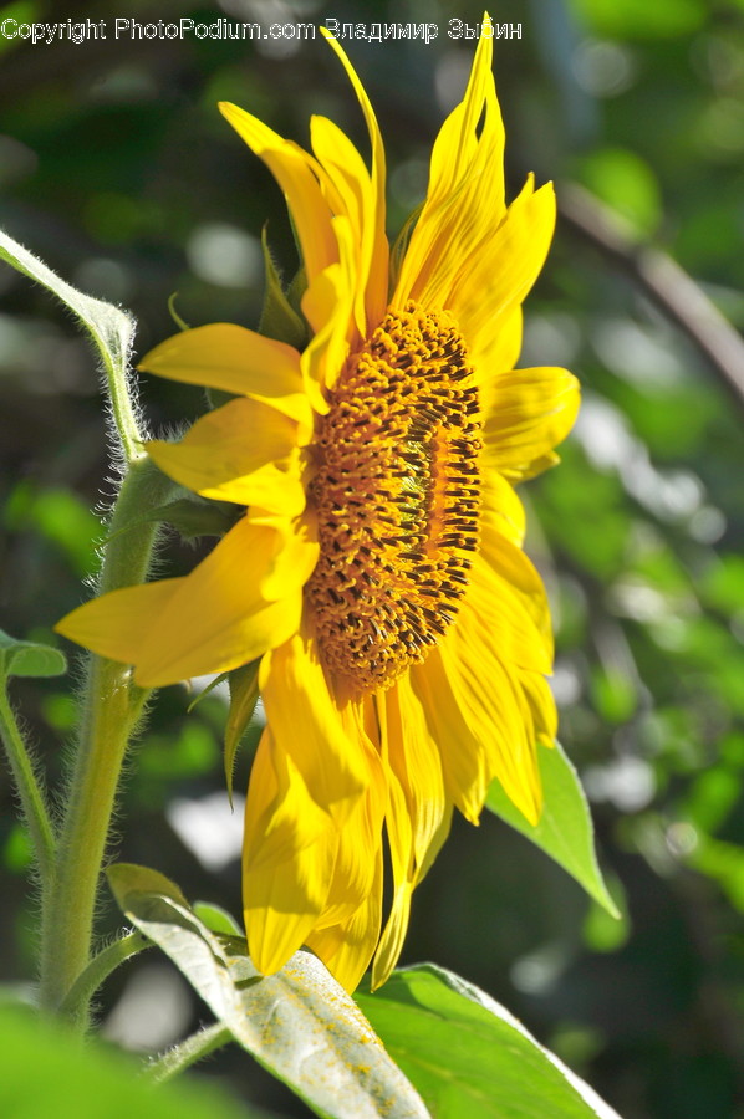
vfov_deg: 5.1
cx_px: 372
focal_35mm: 405
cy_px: 560
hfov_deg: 3.4
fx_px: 12583
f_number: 11
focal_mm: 270
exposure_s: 1/100
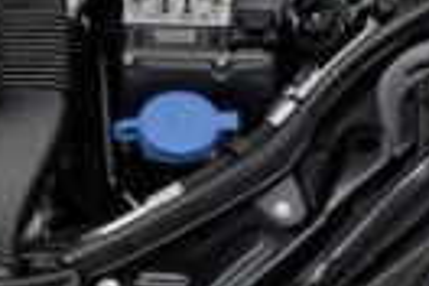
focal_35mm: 966
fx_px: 11511
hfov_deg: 2.1
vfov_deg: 1.4
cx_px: -380
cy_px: 226
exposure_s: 1/125
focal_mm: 155
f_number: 4
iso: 100
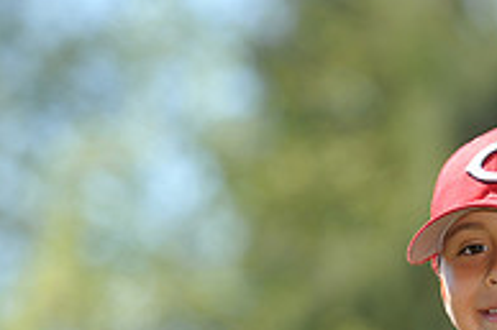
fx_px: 6400
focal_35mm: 464
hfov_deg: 4.4
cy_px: 412
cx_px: 556
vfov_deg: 3.0
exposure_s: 1/800
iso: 200
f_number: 4
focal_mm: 155
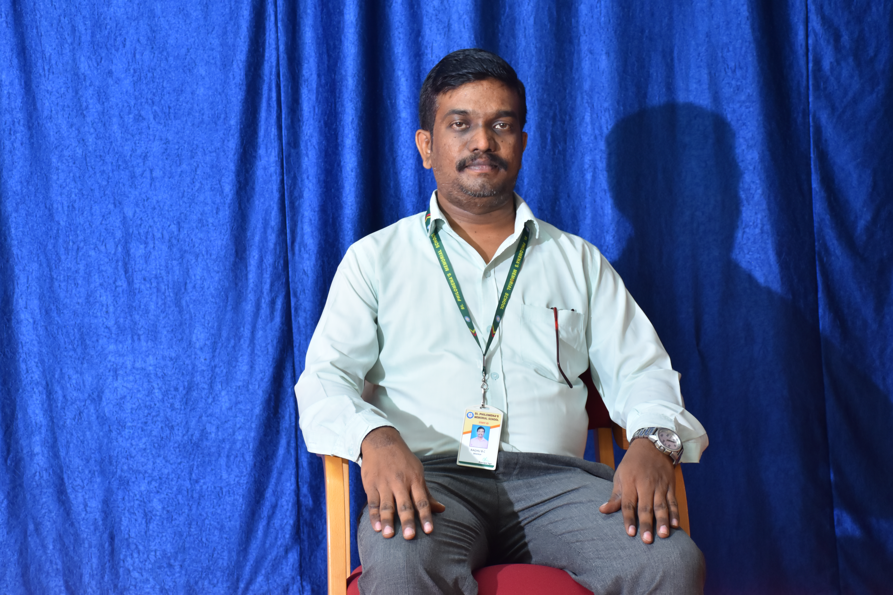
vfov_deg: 18.9
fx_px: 1786
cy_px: 298
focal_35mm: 72
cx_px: 446
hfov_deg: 28.1
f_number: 4.5
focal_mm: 48
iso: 640
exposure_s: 1/60
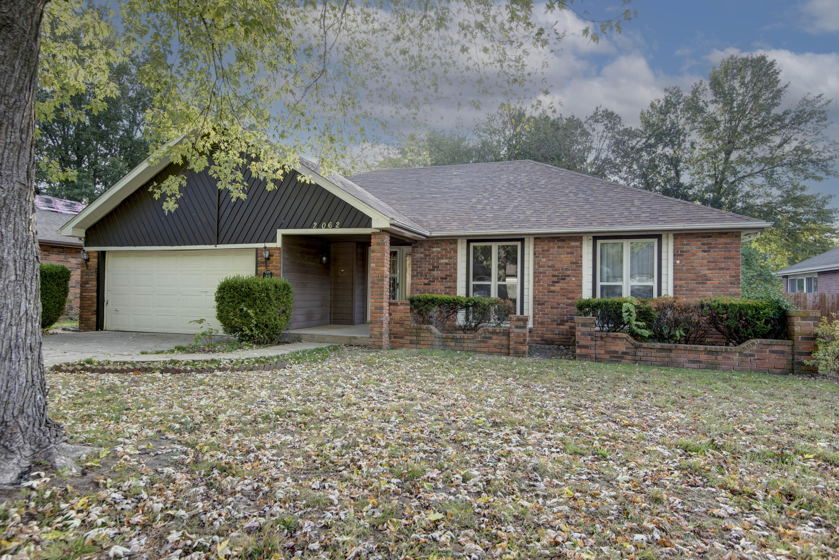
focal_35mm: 21
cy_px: 280
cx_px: 420
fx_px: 489
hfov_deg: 81.2
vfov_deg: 59.5
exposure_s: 1/20
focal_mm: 21
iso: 100
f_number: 6.7
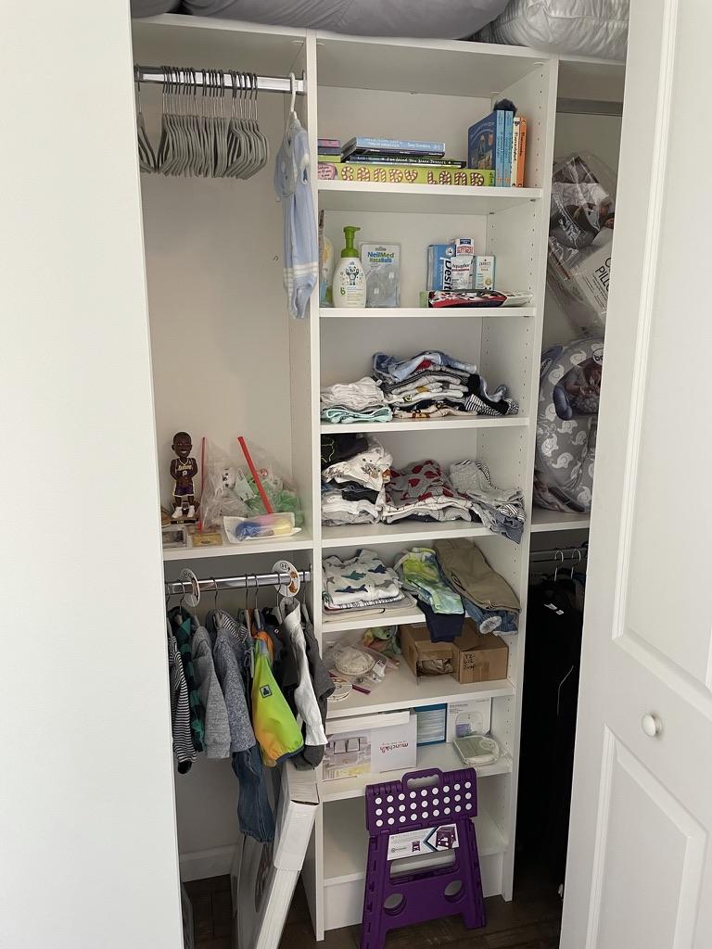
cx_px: 356
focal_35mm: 26
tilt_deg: -11.8
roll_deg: +0.1
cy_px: 474
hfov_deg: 53.1
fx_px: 713
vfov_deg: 67.3
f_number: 1.6
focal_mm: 4.2
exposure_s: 1/60
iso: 200
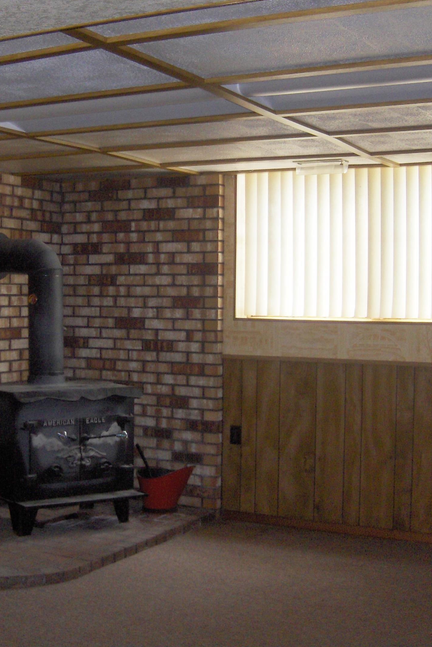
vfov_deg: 38.2
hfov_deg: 25.7
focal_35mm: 52
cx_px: 111
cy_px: 300
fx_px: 936
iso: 100
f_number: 2.8
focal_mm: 7.5
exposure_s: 1/60
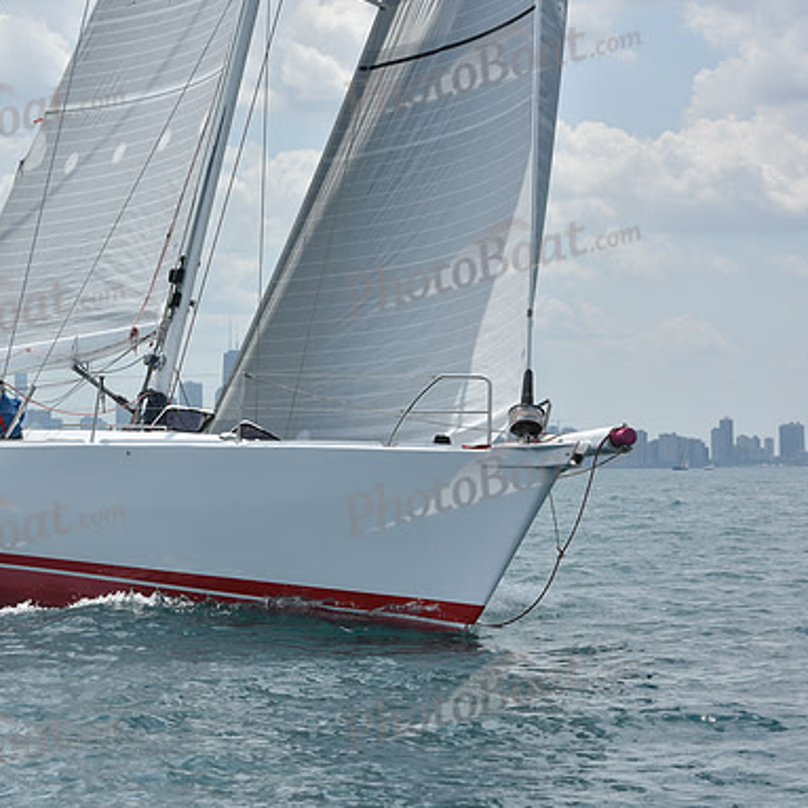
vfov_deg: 15.0
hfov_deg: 15.0
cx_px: 236
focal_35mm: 116
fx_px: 3063
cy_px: 402
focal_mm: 90
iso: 250
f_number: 9
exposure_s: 1/1250
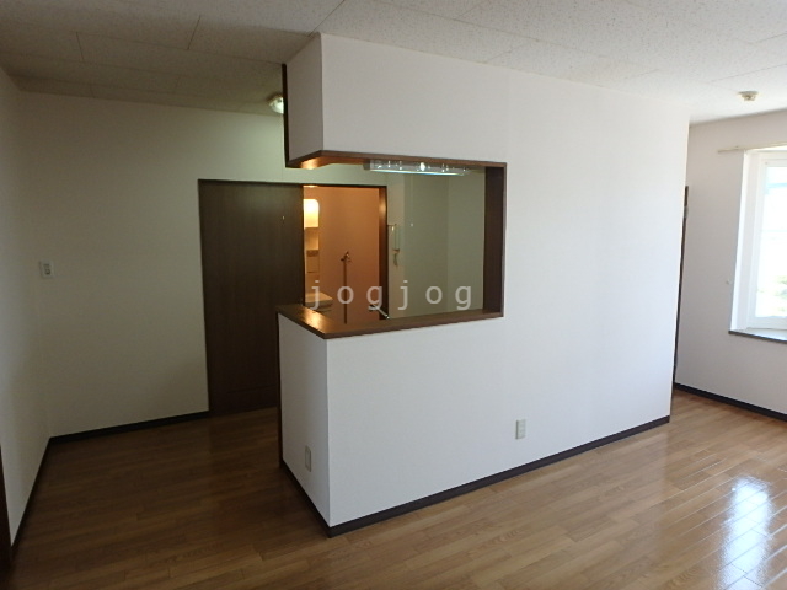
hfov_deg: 79.0
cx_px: 394
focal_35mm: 21
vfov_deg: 63.4
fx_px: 477
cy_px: 295
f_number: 3.5
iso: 200
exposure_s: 1/60
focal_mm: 3.7
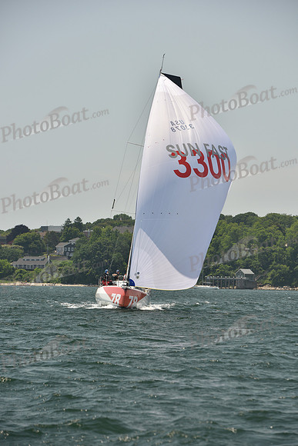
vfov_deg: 15.2
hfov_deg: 10.2
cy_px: 223
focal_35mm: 135
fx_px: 1675
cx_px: 149
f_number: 6.3
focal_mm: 135
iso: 250
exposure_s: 1/640
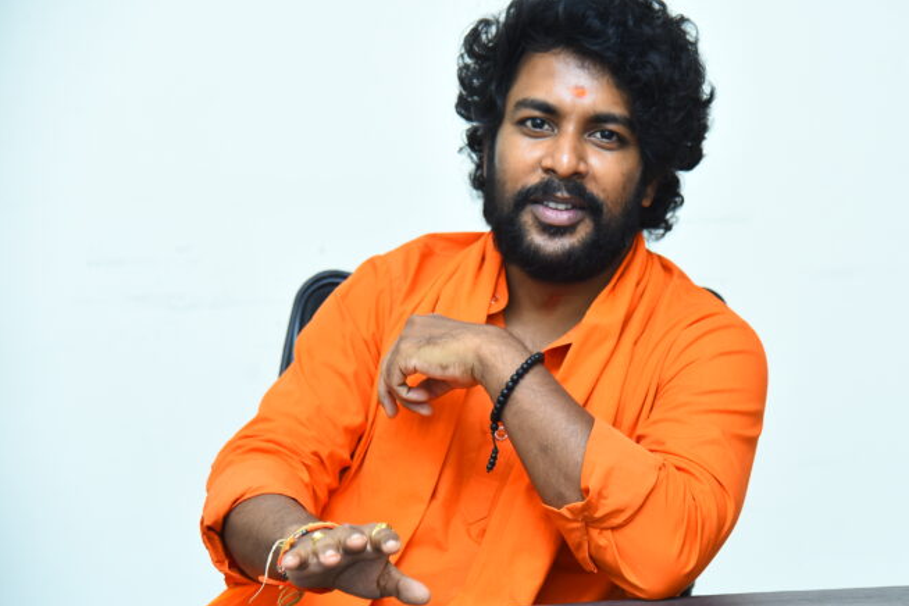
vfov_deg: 12.7
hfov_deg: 18.9
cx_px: 531
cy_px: 307
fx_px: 2727
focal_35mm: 108
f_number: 4
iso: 1600
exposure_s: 1/100
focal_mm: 92
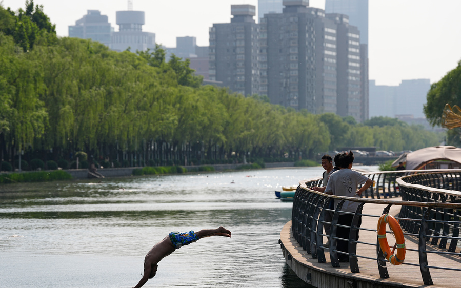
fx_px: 1822
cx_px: 243
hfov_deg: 14.4
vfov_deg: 9.0
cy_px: 153
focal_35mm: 145
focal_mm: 125
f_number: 4
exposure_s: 1/1250
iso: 100
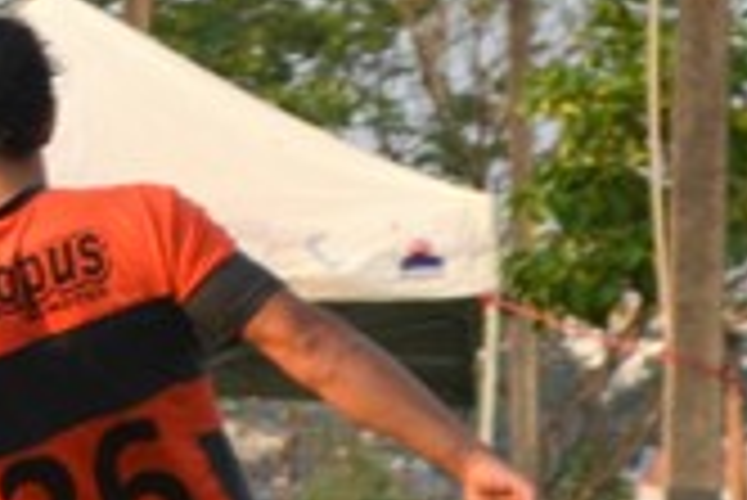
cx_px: -616
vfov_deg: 4.3
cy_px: 532
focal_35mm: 318
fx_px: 6603
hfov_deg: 6.3
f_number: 5.6
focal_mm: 55
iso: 100
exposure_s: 1/200
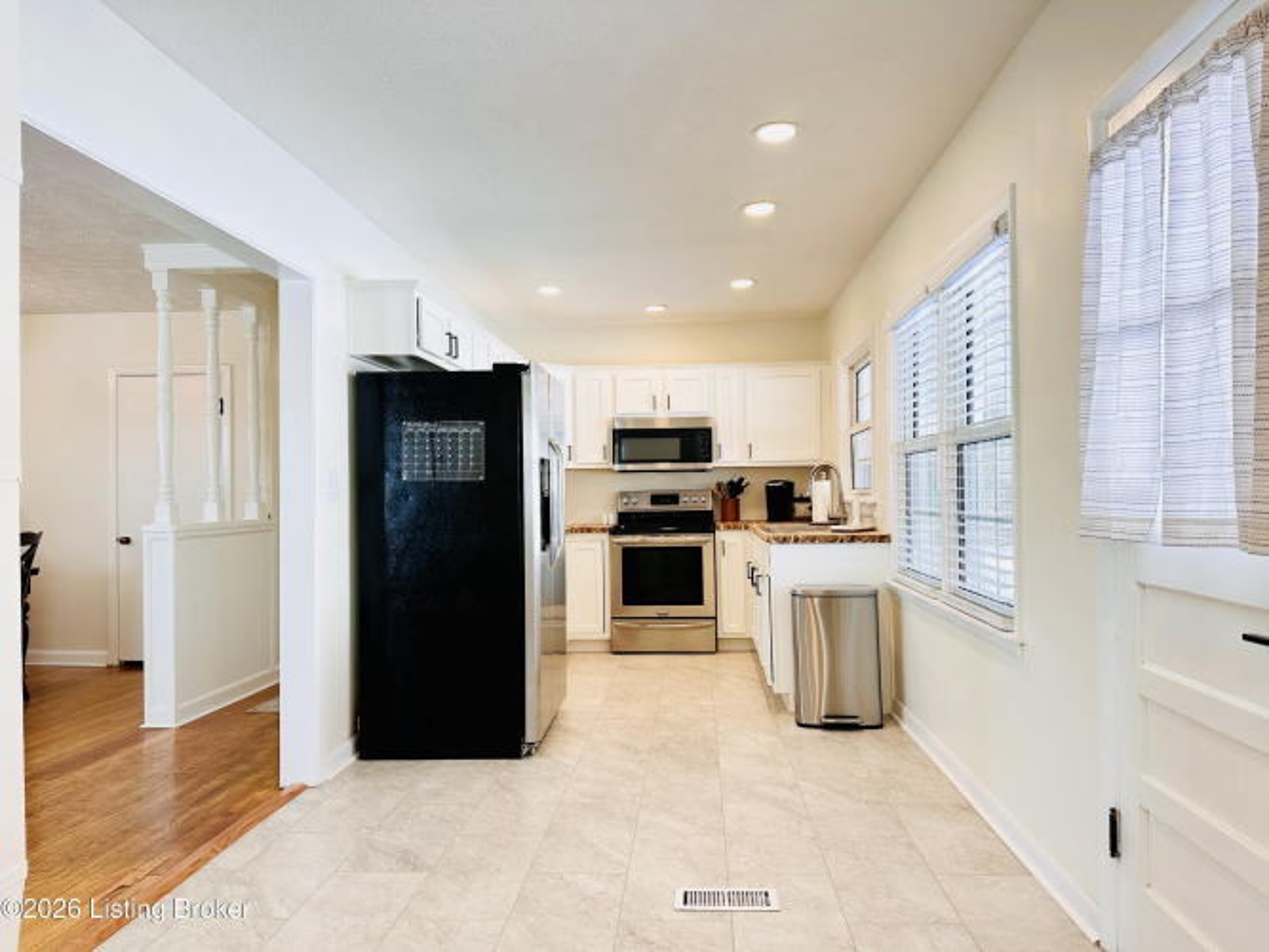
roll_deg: +0.6
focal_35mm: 24
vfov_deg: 56.8
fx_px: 880
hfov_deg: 71.6
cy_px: 476
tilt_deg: +1.0
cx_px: 634
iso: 64
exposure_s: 1/120
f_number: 1.78
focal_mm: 6.86
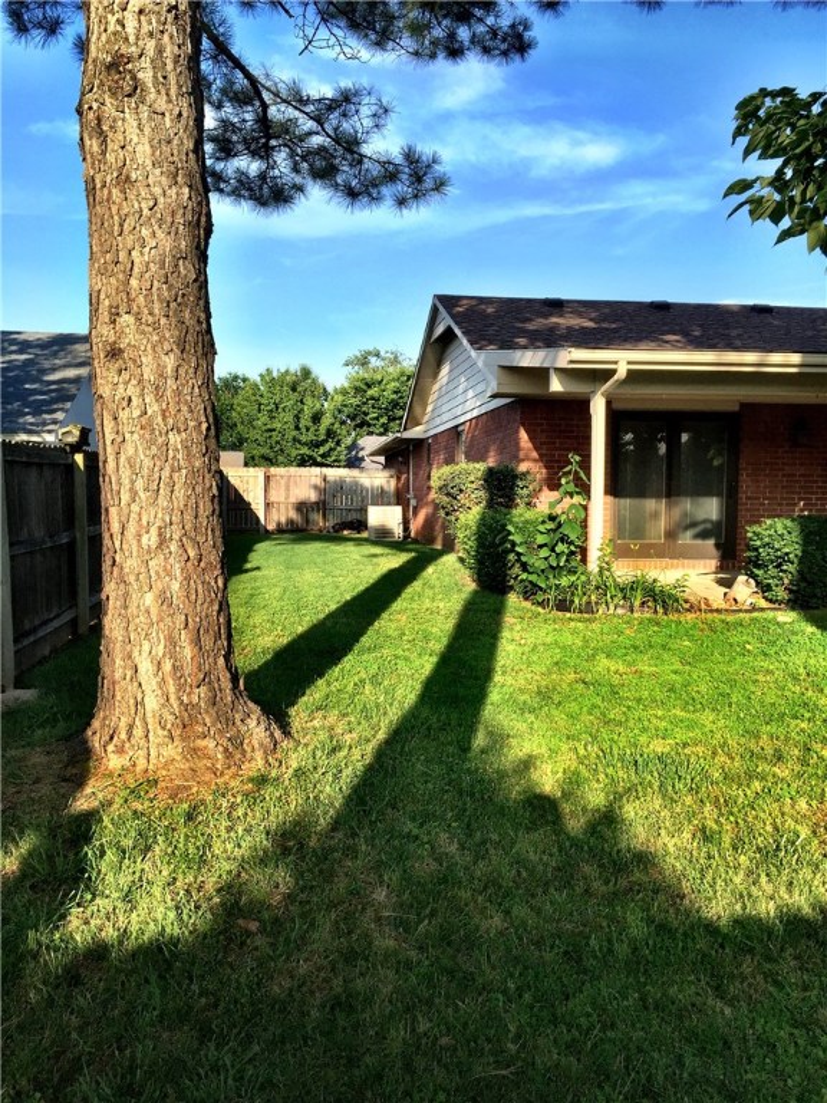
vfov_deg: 61.7
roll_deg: +0.0
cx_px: 414
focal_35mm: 29
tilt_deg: -2.3
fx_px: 924
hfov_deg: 48.2
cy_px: 552
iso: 32
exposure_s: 1/1163
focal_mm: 4.15
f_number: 2.2
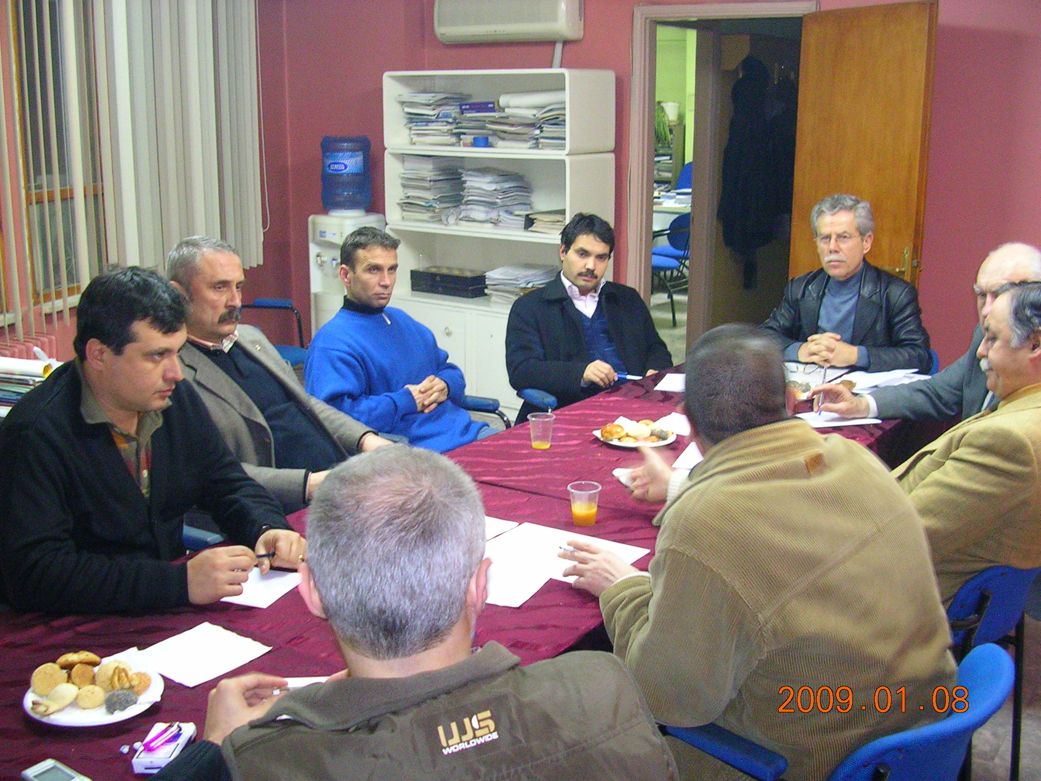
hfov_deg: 49.0
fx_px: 1143
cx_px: 520
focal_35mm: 38
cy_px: 390
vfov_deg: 37.7
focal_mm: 5.8
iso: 200
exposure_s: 1/3.9
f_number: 2.8
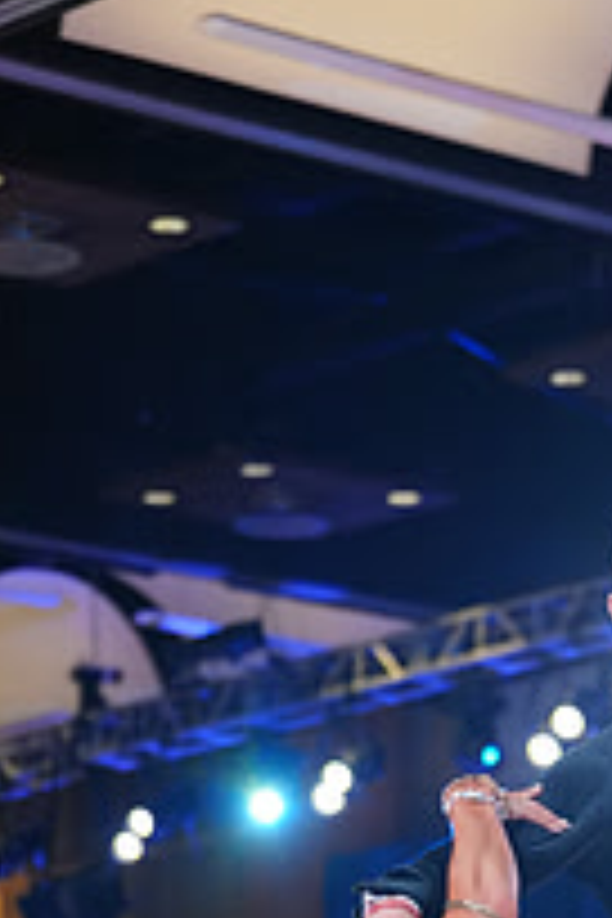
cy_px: 1161
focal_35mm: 199
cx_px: 574
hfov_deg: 6.9
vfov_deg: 10.1
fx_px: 5074
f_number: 2.8
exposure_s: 1/400
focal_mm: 70
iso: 2000
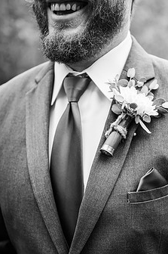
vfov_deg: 33.9
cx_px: 104
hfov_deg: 22.9
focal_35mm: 59
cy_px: 146
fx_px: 414
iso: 500
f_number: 2.8
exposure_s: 1/1000
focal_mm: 44
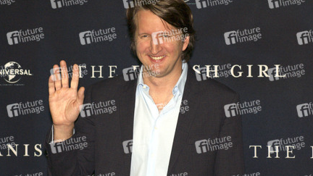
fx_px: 1901
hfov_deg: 9.4
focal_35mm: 229
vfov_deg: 5.3
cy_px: 91
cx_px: 151
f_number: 7.1
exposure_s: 1/250
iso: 1000
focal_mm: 140
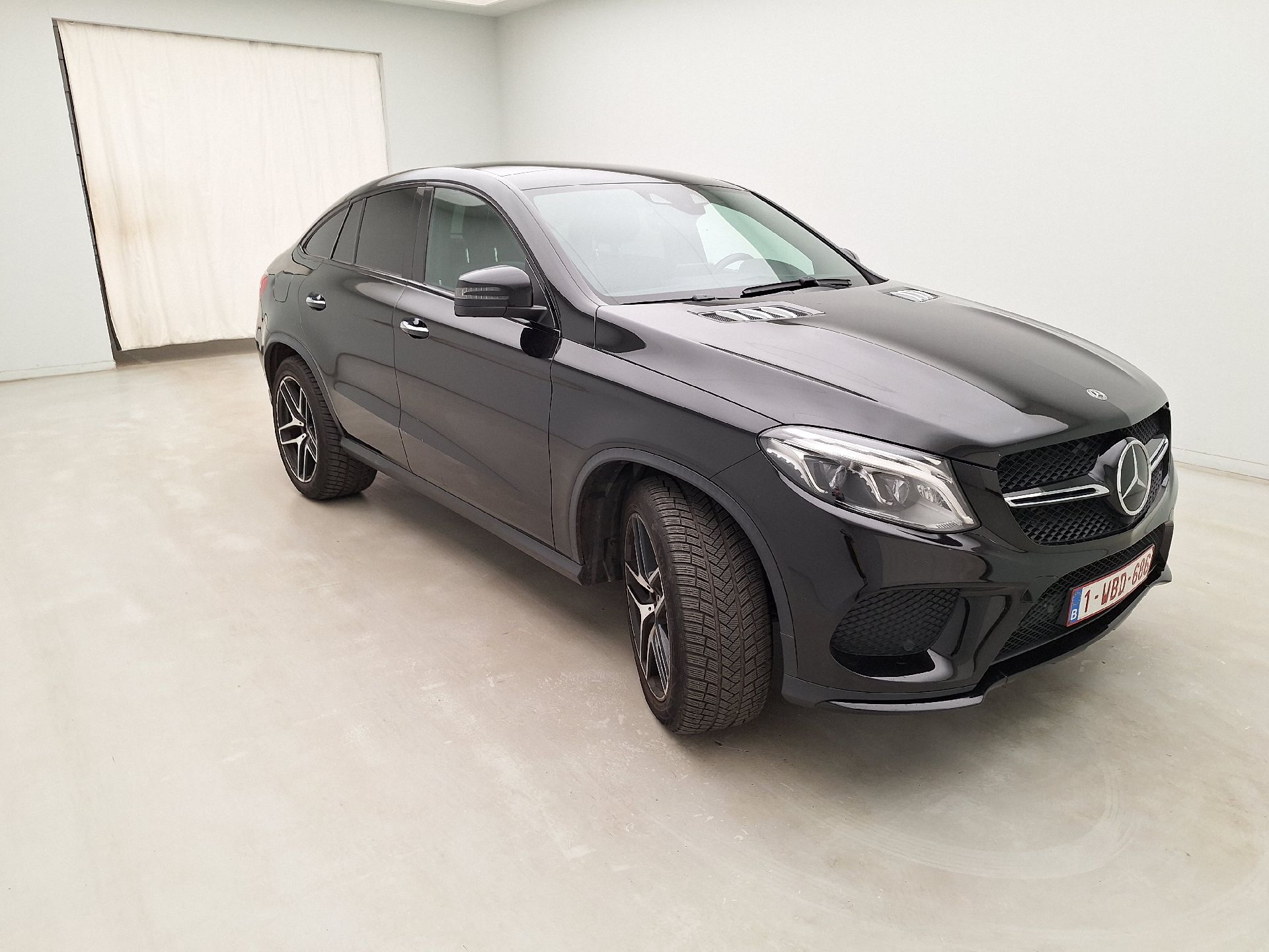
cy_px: 476
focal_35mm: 23
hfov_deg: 73.9
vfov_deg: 58.9
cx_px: 634
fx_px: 843
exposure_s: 1/100
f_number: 1.8
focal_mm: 5.54
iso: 64
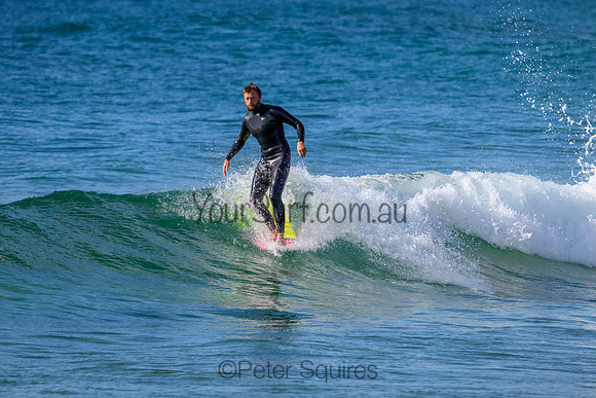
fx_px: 10266
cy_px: 199
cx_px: 298
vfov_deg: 2.2
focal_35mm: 620
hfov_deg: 3.3
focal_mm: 620
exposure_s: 1/2000
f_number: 11
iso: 1400
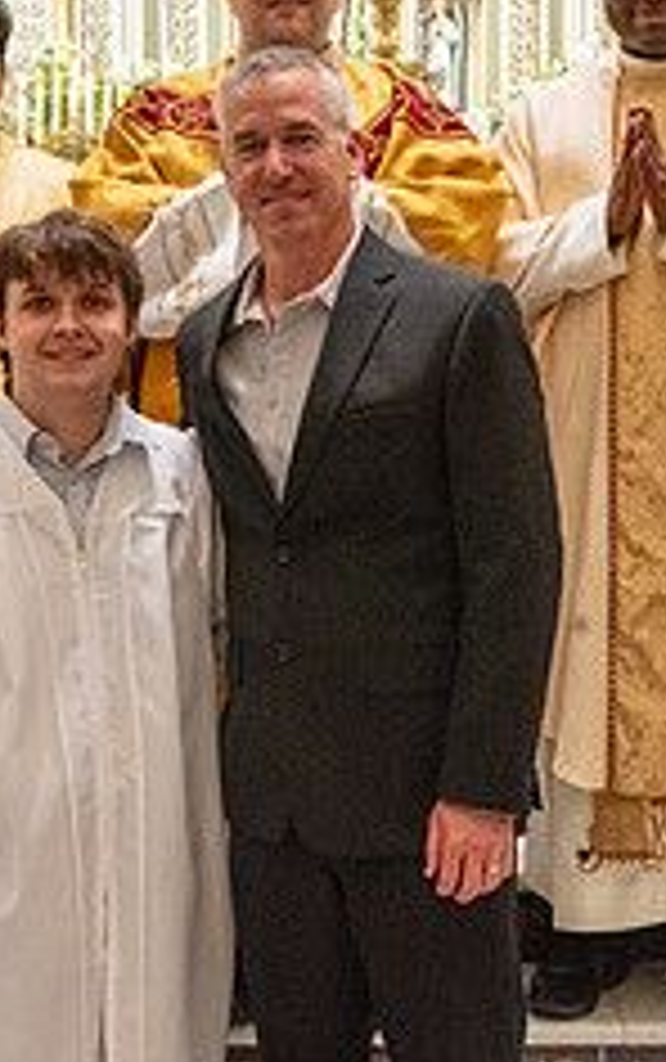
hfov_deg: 20.4
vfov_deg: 31.9
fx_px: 1854
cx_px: 292
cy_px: 572
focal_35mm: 64
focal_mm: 33
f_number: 8
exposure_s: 1/60
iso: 5000
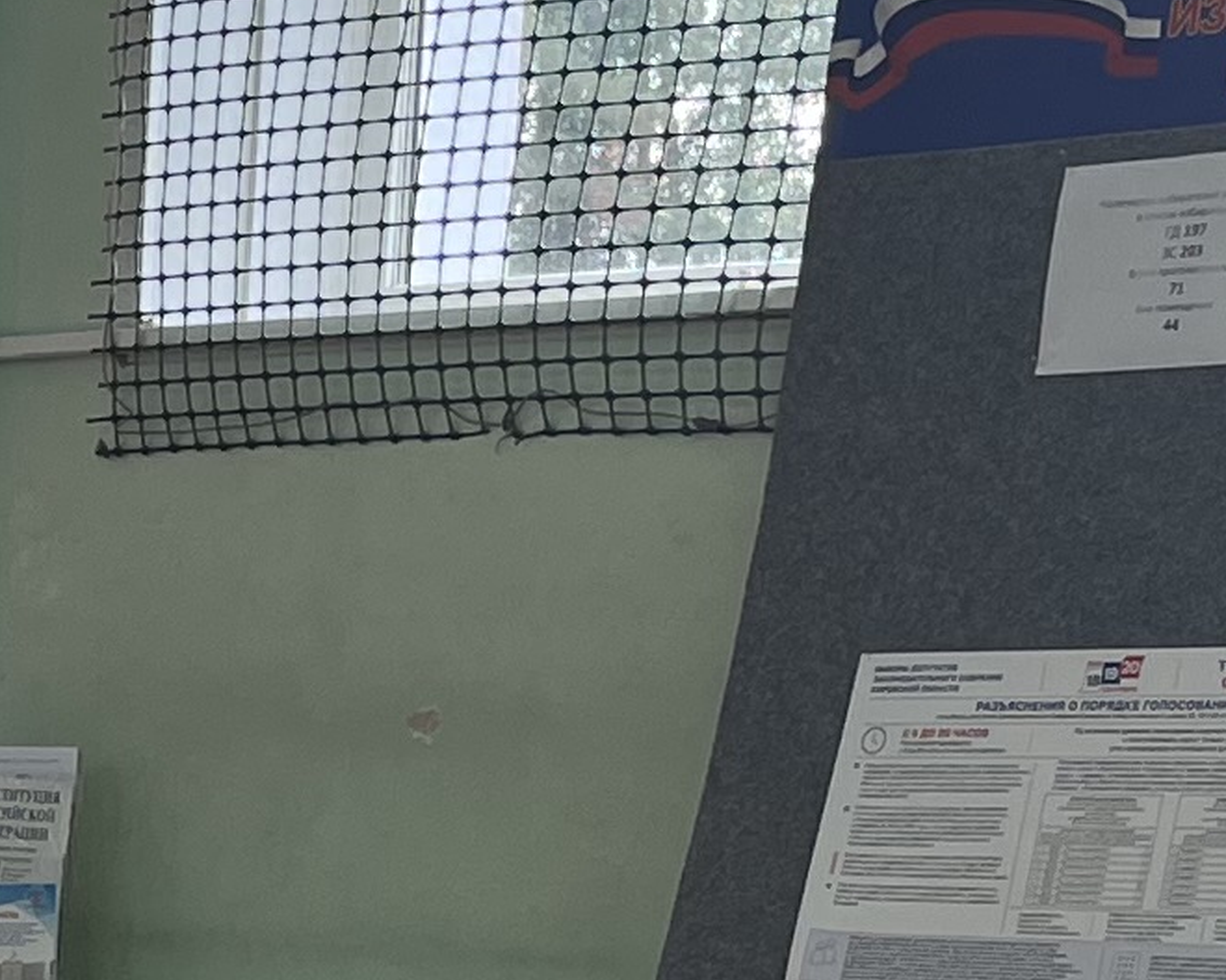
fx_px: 5624
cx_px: -685
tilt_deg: -0.8
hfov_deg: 11.8
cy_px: 876
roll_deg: -0.9
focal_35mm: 155
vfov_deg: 9.9
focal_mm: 5.1
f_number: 1.6
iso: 32
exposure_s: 1/102
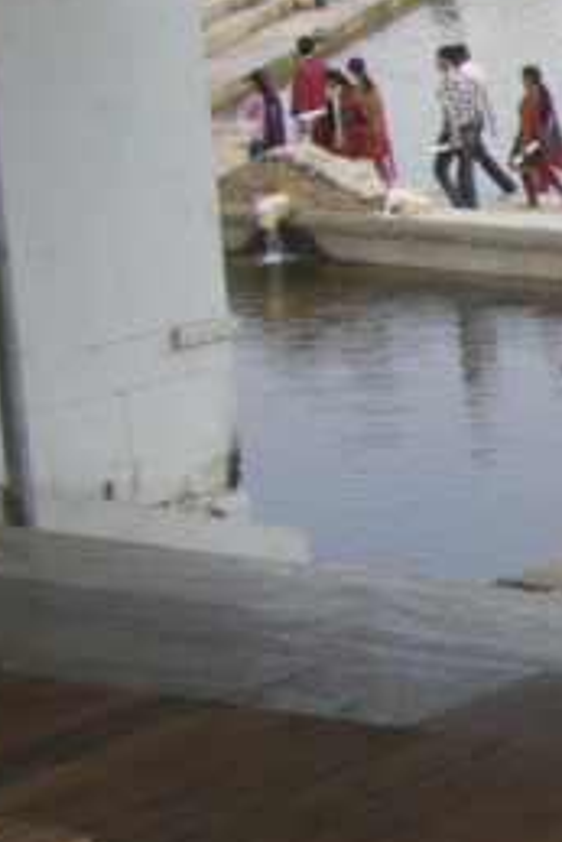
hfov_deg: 8.4
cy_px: 423
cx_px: 1511
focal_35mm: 144
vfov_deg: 14.2
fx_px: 3367
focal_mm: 5.8
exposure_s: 1/250
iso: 80
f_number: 5.6
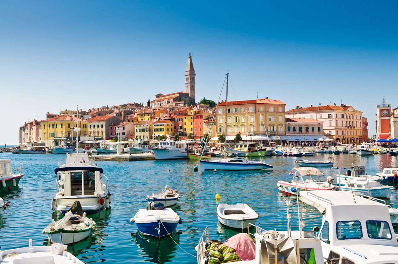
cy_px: 132
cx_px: 199
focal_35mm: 42
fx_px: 464
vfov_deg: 31.8
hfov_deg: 46.4
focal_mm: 28
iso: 100
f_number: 11
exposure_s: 1/250
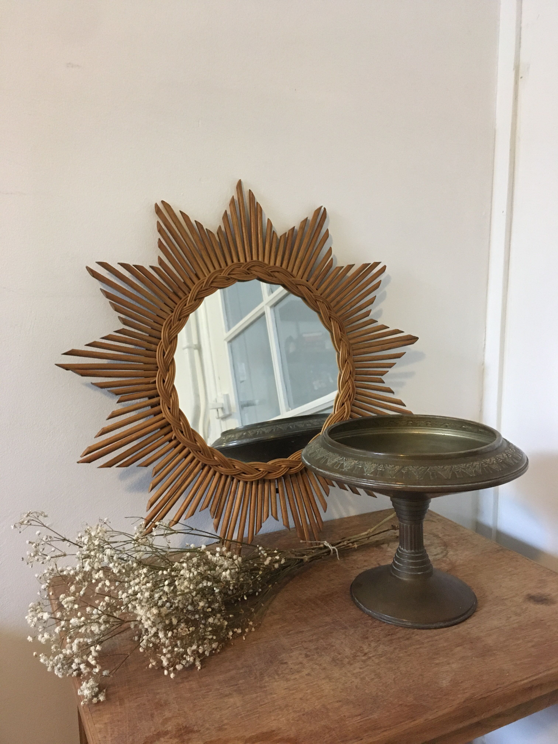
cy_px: 372
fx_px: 623
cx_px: 279
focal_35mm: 29
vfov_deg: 61.7
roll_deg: -0.8
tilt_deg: -7.4
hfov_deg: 48.2
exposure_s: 1/17
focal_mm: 4.15
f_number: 2.2
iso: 200
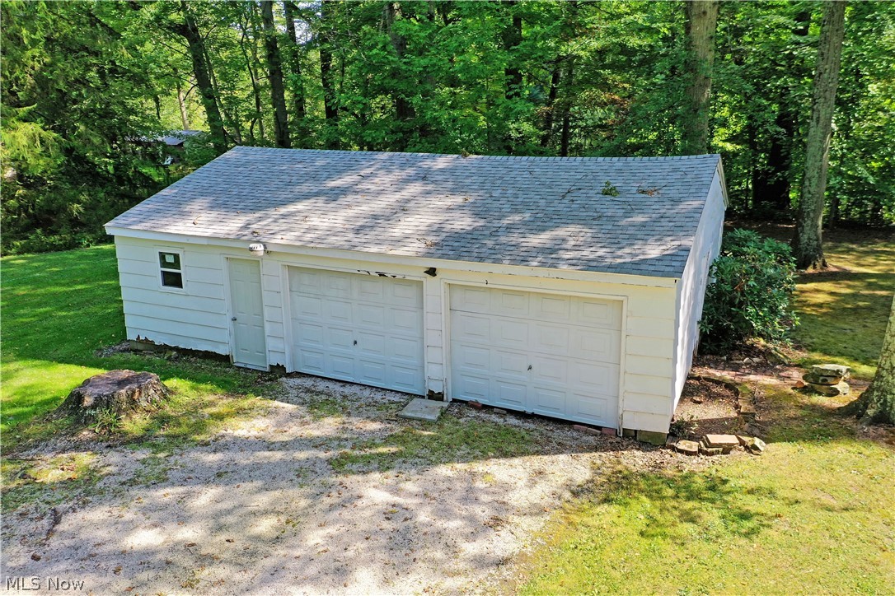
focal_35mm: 28
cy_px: 298
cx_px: 448
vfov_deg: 46.4
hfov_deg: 65.5
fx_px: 696
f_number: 4.5
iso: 100
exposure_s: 1/200
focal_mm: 10.26
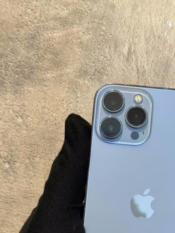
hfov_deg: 19.2
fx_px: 512
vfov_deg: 25.3
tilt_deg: +6.7
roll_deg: -14.9
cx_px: 137
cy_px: 180
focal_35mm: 76
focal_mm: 6.76
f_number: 1.78
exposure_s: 1/50
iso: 64
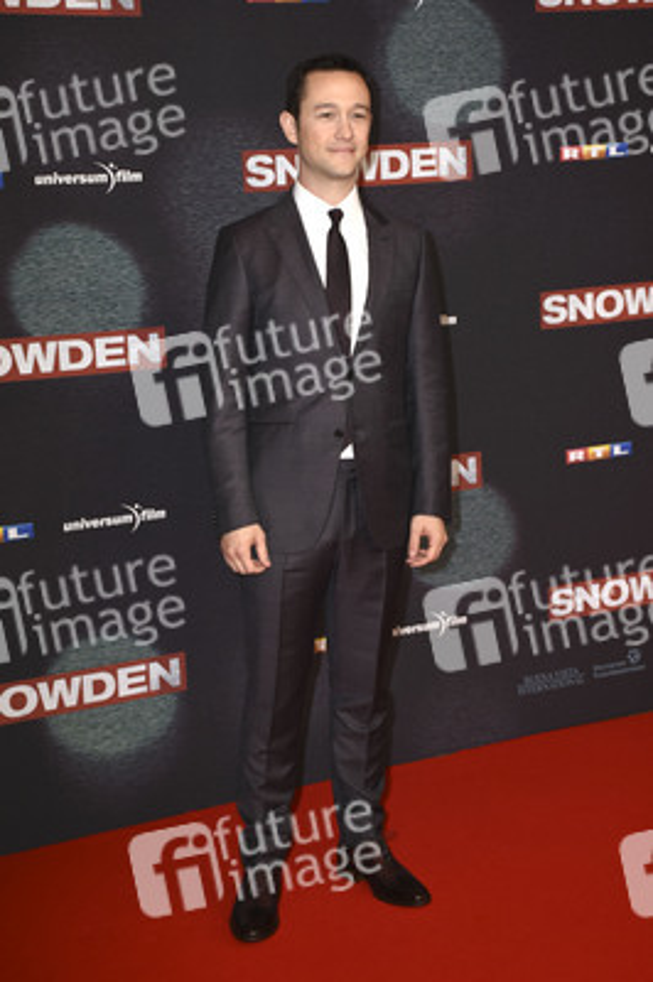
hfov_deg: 22.6
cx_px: 326
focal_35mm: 60
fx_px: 1635
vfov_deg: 33.4
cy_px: 491
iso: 400
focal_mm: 40
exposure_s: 1/250
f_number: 5.6
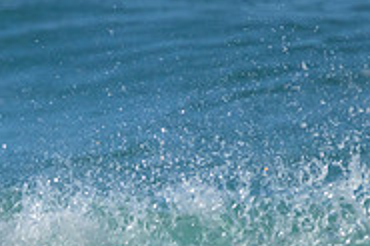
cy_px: 371
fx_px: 25753
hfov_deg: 0.8
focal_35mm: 2508
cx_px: -28
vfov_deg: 0.5
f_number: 11
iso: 3200
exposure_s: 1/2000
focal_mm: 800
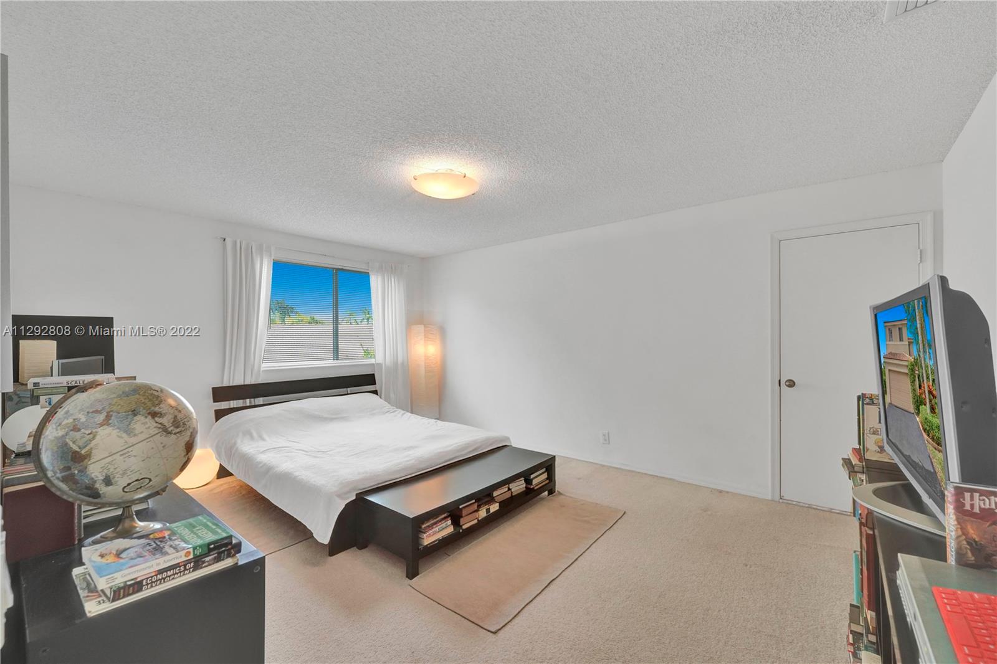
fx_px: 404
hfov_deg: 101.9
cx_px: 498
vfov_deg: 78.8
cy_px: 332
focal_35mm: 15
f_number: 6.3
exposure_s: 1/320
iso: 1600
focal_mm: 14.6
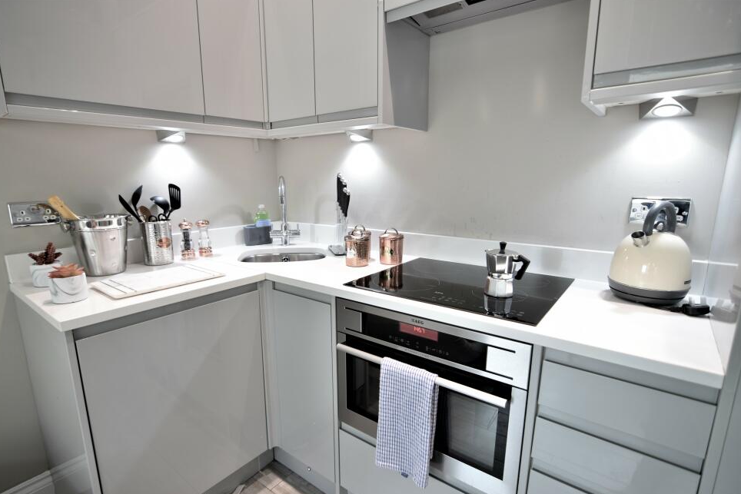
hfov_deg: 91.4
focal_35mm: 18
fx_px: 361
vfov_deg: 68.8
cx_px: 352
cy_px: 258
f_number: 2.8
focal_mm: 11
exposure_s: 1/25
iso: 200
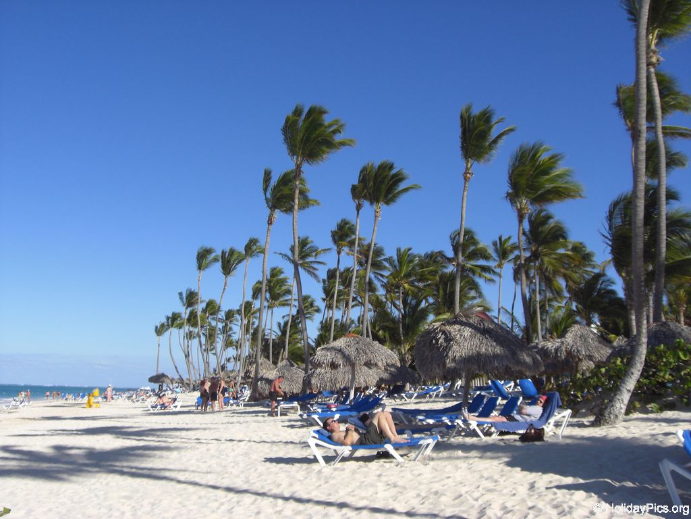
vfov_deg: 37.7
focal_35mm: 38
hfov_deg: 49.0
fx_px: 759
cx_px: 346
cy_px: 260
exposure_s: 1/160
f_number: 8
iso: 64
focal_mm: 6.2
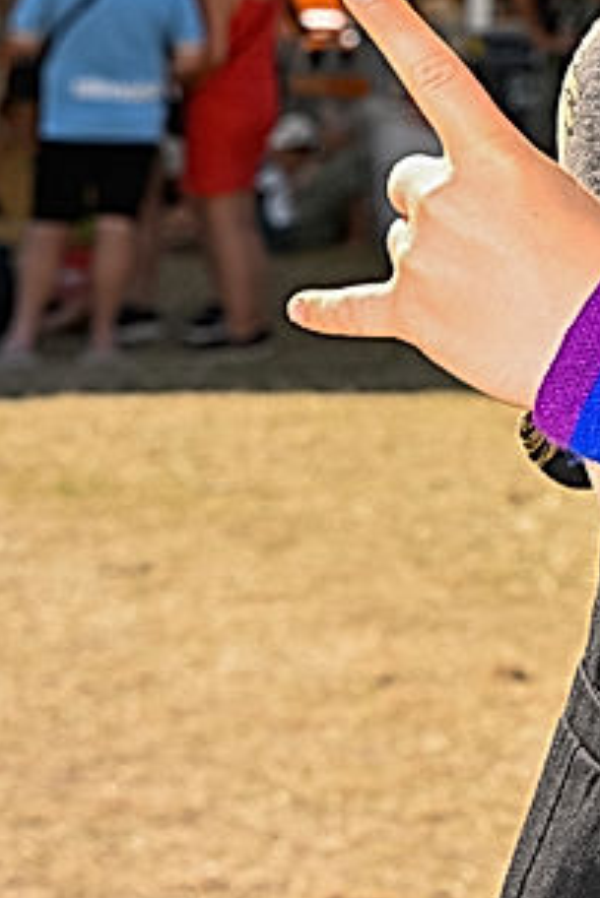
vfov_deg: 15.7
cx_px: 956
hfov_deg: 10.3
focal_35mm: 128
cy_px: 9
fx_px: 3196
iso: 100
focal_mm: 38
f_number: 7.1
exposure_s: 1/160
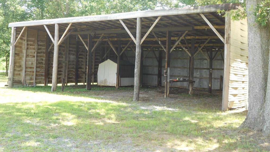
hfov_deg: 49.4
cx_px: 135
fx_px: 293
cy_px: 56
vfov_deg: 28.9
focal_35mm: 41
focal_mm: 6.7
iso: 80
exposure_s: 1/60
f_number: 3.9
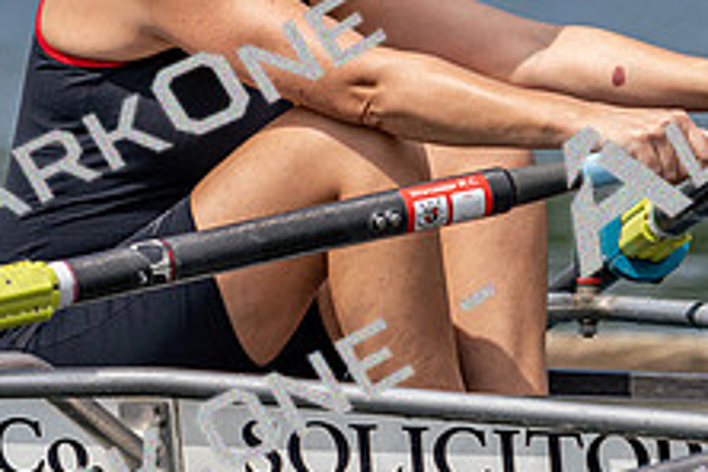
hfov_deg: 2.0
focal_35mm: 1056
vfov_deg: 1.3
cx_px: 290
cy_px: -24
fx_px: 20766
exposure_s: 1/1600
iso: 250
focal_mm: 404
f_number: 6.3
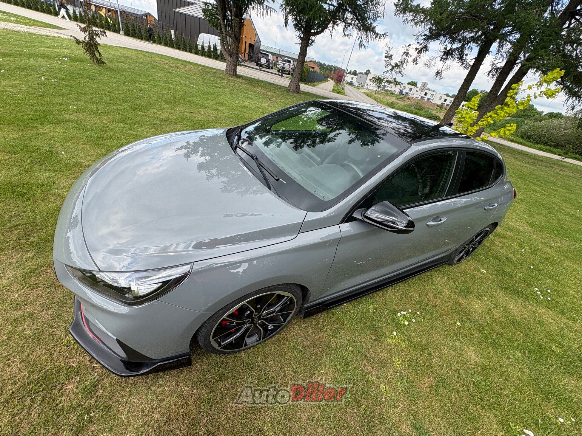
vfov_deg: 85.7
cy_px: 218
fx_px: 235
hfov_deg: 102.1
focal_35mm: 14
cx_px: 291
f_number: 2.2
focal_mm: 2.22
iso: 40
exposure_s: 1/440
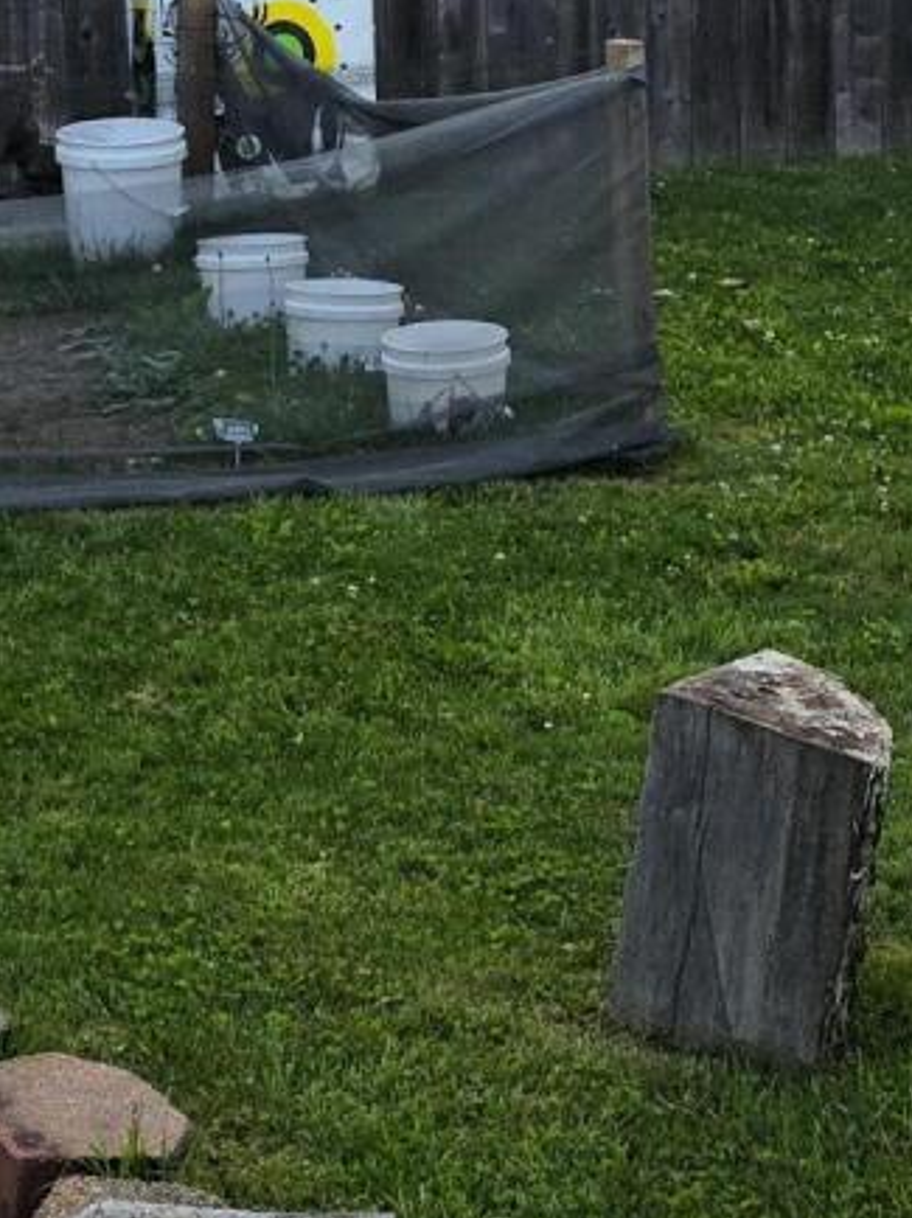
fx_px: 3727
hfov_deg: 13.9
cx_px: 393
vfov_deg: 18.6
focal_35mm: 106
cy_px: 643
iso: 64
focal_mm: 6.5
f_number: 1.4
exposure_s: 1/5015
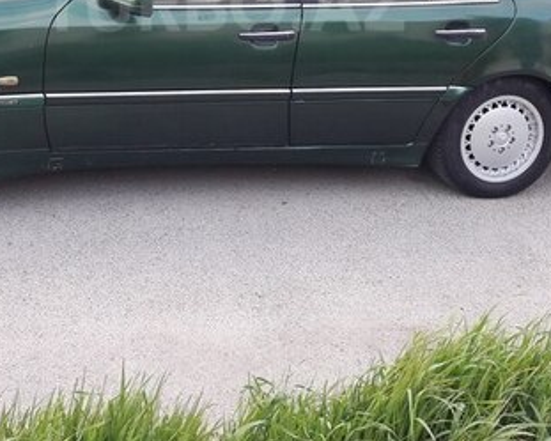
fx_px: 946
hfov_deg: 32.4
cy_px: 4
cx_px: 223
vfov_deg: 25.0
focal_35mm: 58
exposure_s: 1/100
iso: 64
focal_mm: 3.7
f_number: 1.9
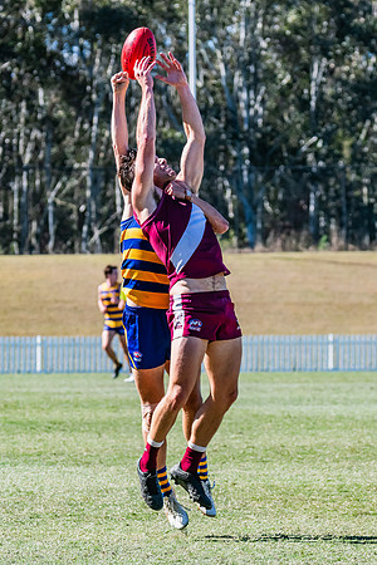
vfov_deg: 5.4
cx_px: 195
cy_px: 286
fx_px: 5954
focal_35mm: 379
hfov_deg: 3.6
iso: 800
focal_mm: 210
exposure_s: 1/1600
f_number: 7.1
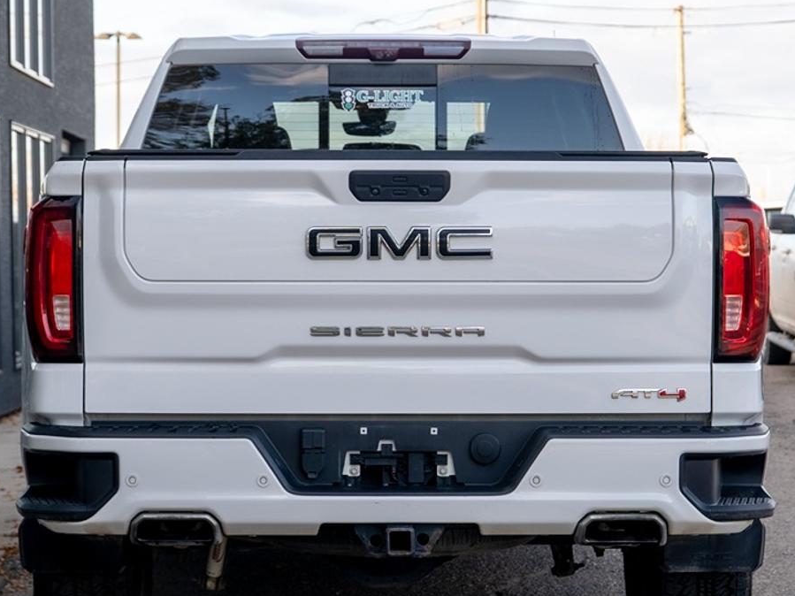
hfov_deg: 18.5
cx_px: 386
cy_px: 153
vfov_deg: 13.9
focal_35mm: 106
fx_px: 2434
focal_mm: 49
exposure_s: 1/160
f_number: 4.5
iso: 100
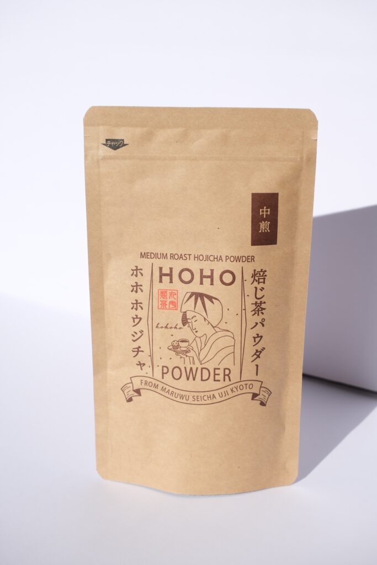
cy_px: 282
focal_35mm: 63
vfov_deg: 31.9
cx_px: 188
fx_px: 989
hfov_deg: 21.6
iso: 160
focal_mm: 42
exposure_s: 1/1100
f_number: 5.6
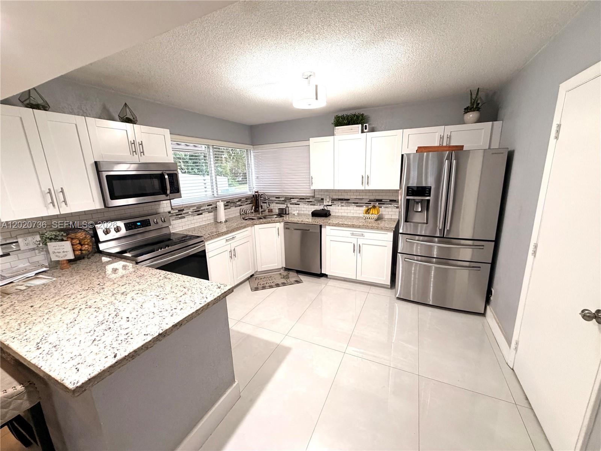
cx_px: 300
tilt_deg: -10.8
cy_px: 226
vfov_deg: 85.7
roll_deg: +2.9
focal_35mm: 14
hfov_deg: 102.1
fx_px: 243
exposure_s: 1/60
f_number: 2.2
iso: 320
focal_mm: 2.22
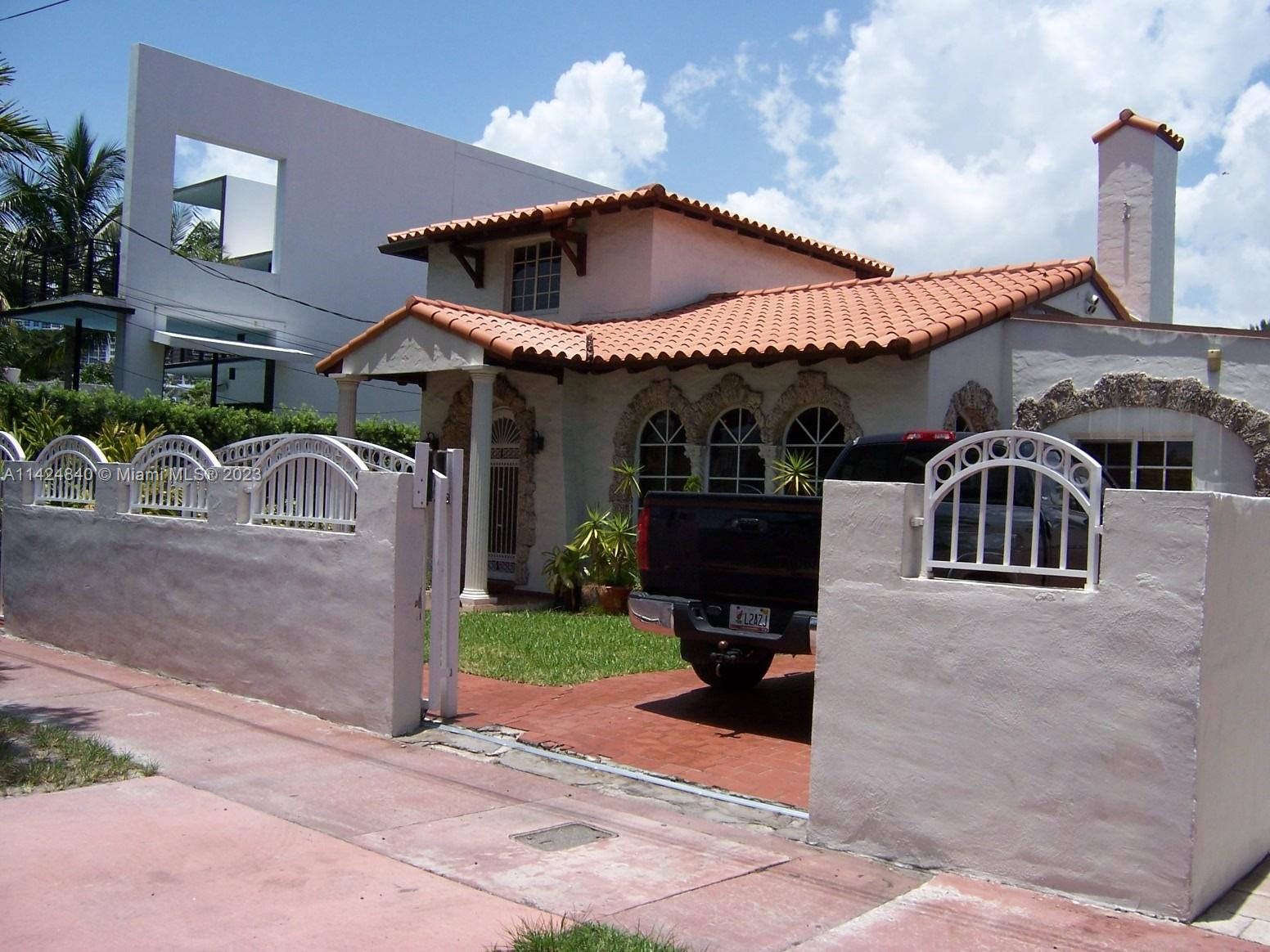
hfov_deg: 55.4
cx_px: 635
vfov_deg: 42.9
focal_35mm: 33
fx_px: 1211
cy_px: 476
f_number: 4
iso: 80
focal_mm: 5.5
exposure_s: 1/1000
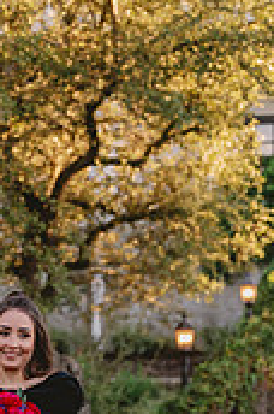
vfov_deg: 12.2
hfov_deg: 8.3
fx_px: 1891
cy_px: 479
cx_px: 47
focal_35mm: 165
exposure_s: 1/640
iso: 320
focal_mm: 63
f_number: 2.8
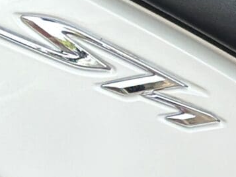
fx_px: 2346
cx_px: -311
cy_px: 70
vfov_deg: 4.3
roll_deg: +17.0
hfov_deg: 5.6
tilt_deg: -25.2
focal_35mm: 344
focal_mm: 6.86
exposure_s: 1/494
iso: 80
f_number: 1.78
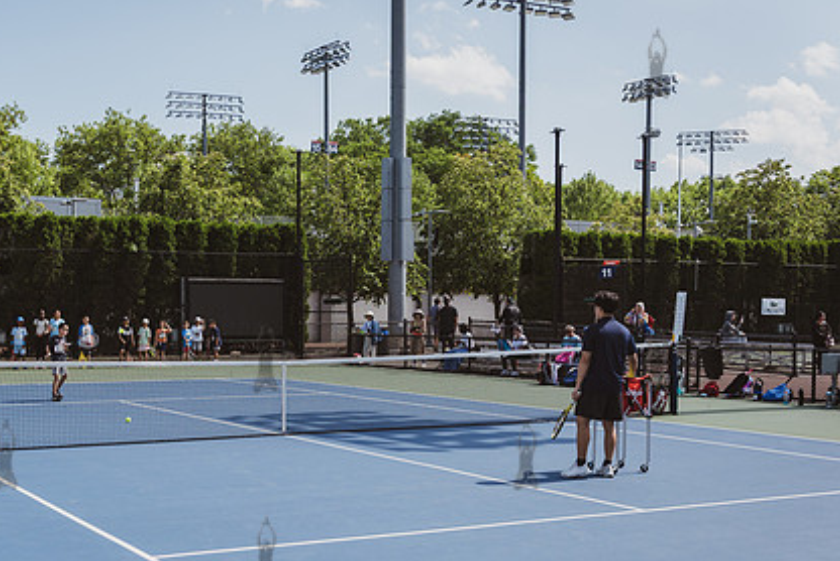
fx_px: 1237
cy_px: 356
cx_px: 265
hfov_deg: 37.0
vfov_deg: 25.5
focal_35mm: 53
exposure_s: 1/1250
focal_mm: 38
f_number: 4.5
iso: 200
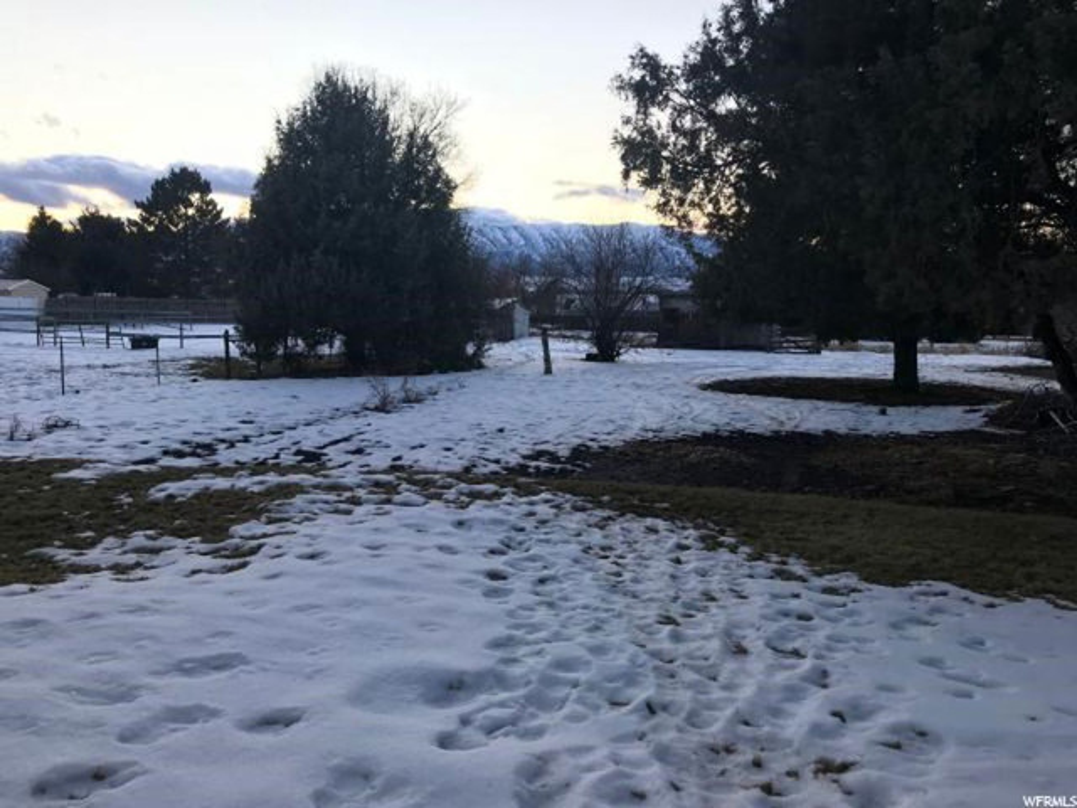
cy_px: 404
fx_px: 871
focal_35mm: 28
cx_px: 538
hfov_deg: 63.4
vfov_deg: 49.7
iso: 25
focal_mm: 3.99
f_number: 1.8
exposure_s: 1/40
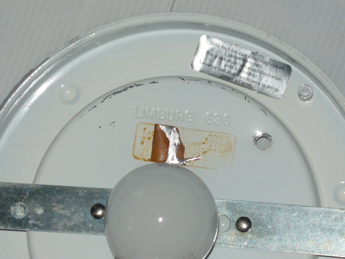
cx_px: 172
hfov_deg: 12.3
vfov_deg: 9.3
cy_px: 130
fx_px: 1595
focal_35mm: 160
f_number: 5.1
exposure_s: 1/60
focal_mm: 16.5
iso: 100
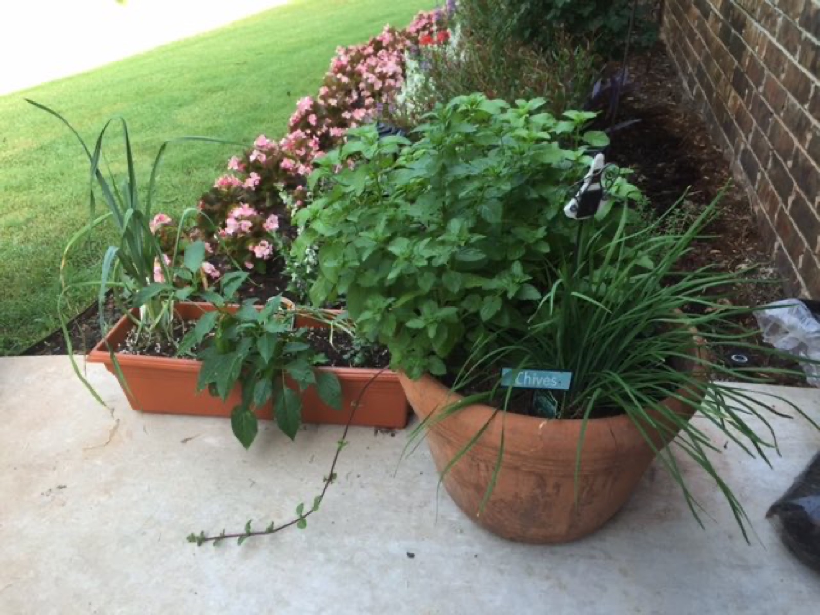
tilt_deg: -33.1
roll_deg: +0.0
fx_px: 687
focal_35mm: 29
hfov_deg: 61.7
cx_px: 410
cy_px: 308
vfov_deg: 48.2
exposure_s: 1/120
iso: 50
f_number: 2.2
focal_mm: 4.15
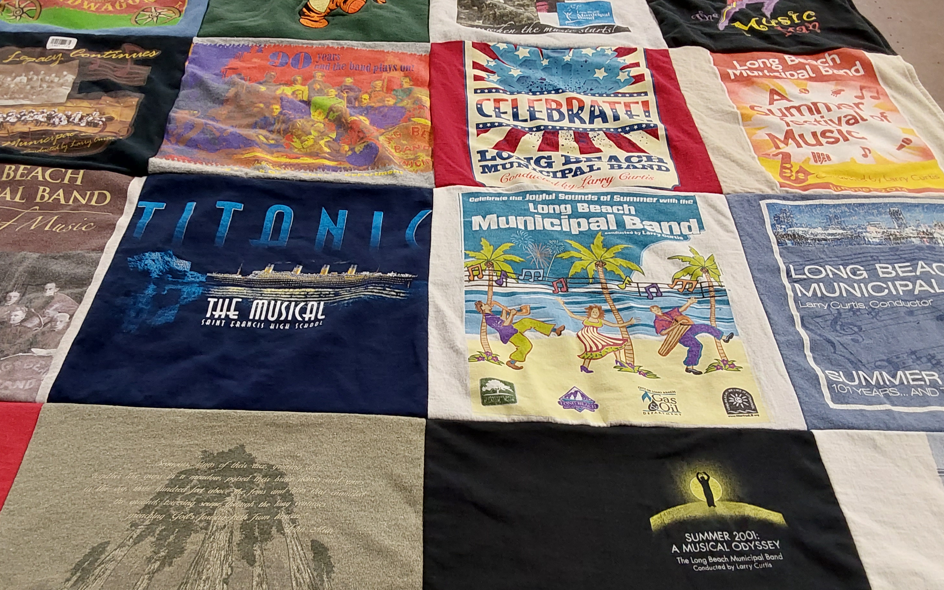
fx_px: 849
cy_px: 342
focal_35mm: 33
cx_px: 423
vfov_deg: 38.2
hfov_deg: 58.0
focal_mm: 2.91
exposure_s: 1/60
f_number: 1.9
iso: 125
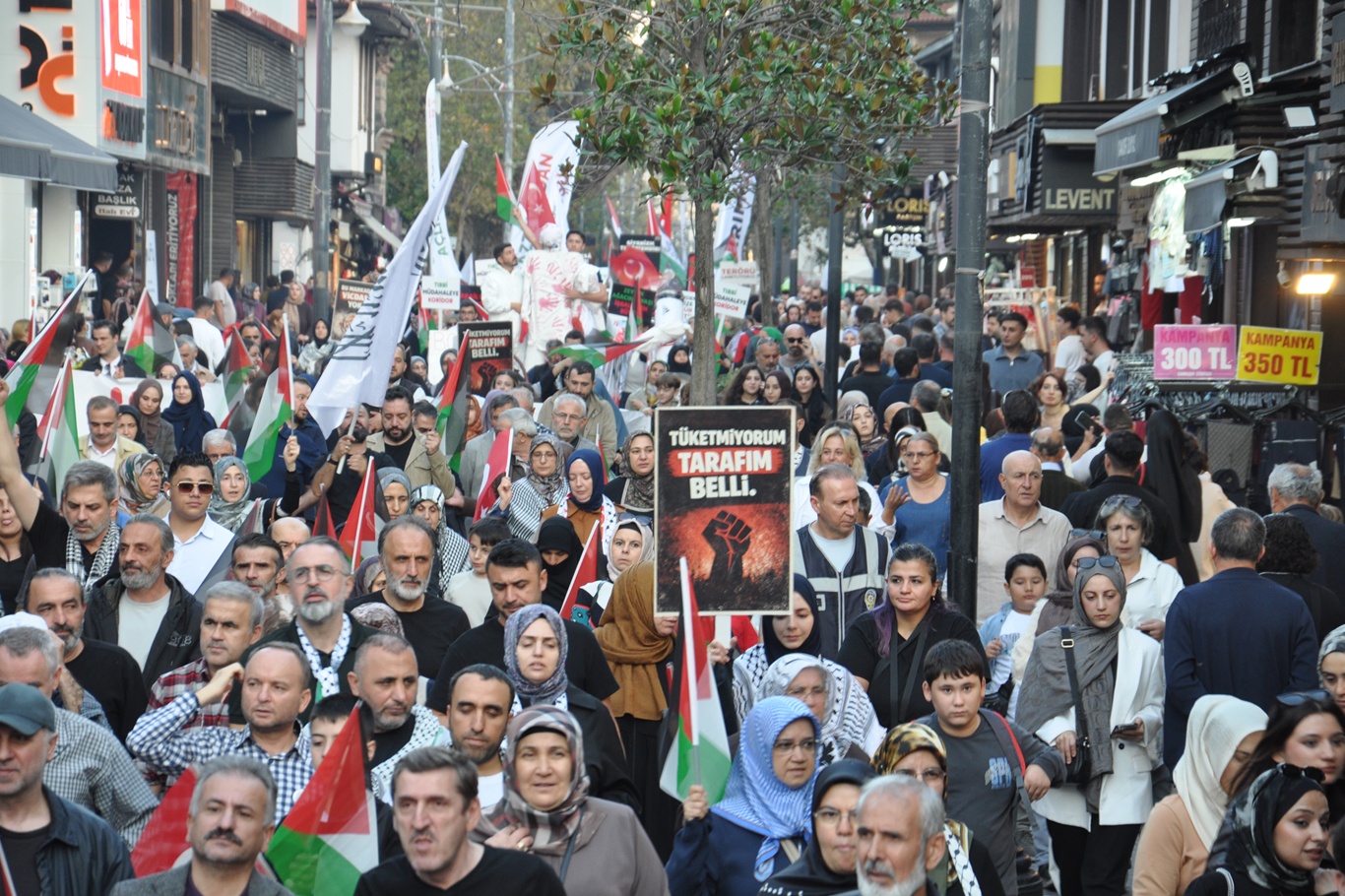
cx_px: 672
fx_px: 5883
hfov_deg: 13.0
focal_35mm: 158
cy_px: 448
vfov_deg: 8.7
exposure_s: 1/60
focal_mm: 105
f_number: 5.6
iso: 450
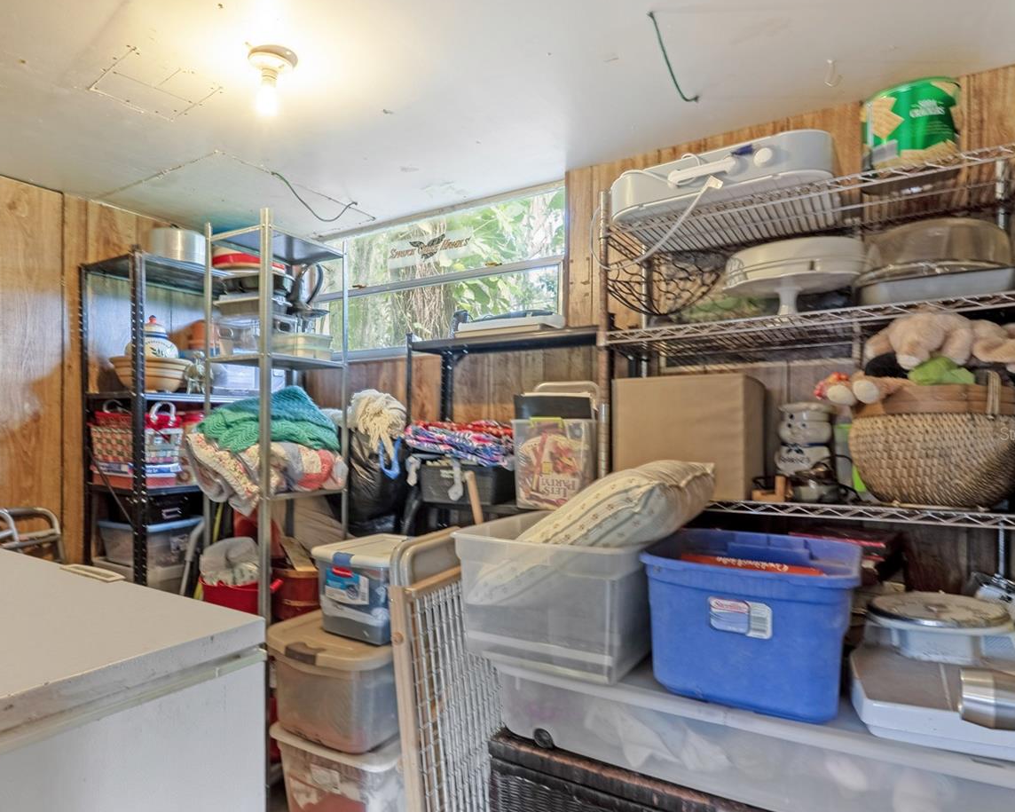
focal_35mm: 22
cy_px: 433
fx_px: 650
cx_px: 369
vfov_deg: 63.9
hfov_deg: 74.4
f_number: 9
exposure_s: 1/20
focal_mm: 11
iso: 250
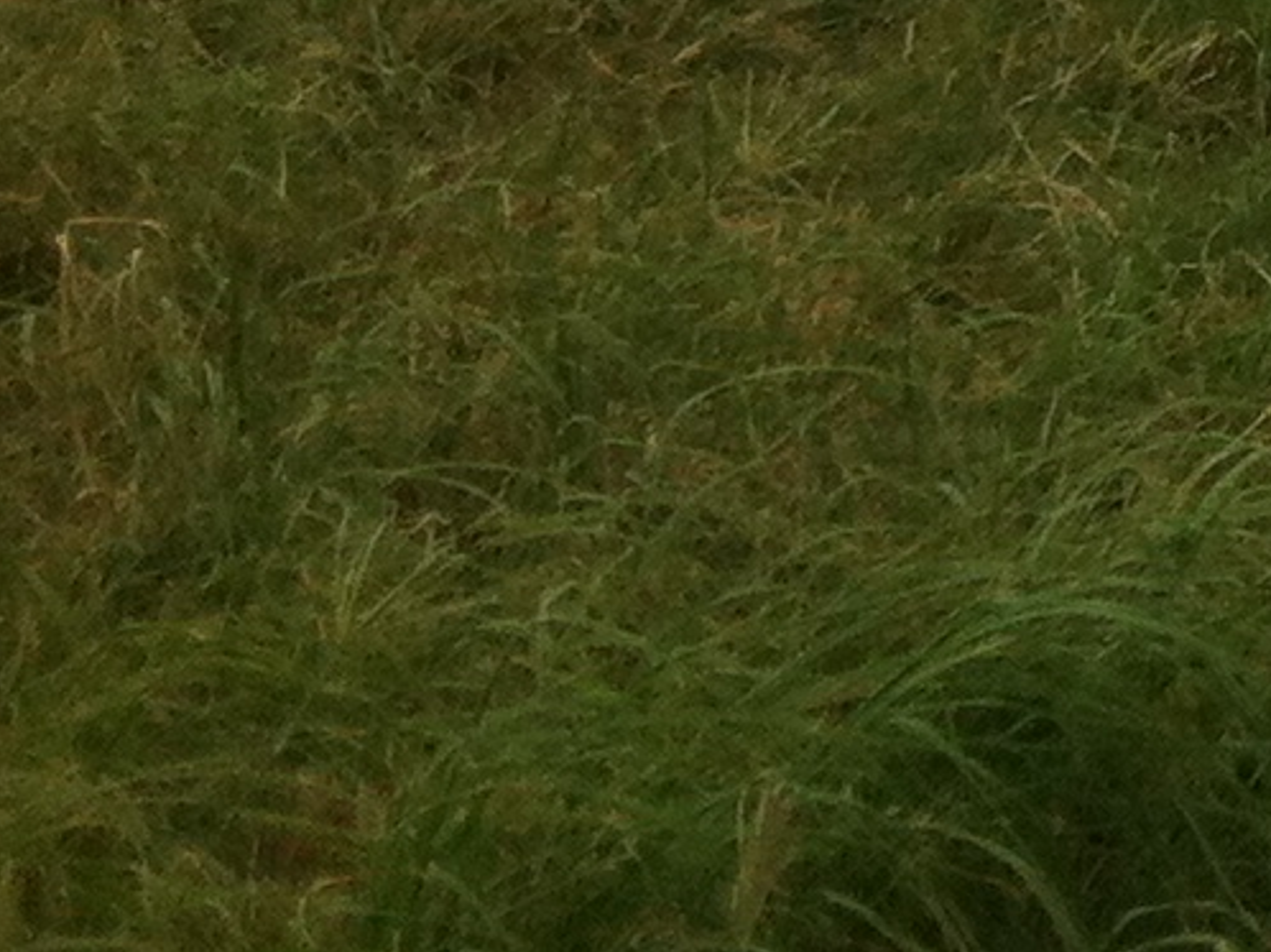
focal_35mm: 182
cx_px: 3063
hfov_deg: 9.6
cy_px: -860
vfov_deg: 7.8
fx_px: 6679
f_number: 2.8
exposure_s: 1/1257
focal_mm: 3.85
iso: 80
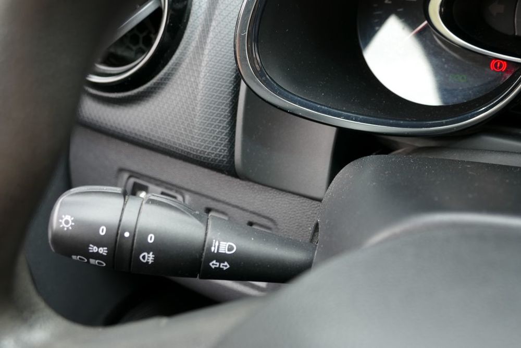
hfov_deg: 45.4
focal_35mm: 43
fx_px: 622
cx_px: 260
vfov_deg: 31.2
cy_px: 174
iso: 125
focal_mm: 15.76
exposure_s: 1/80
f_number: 3.2
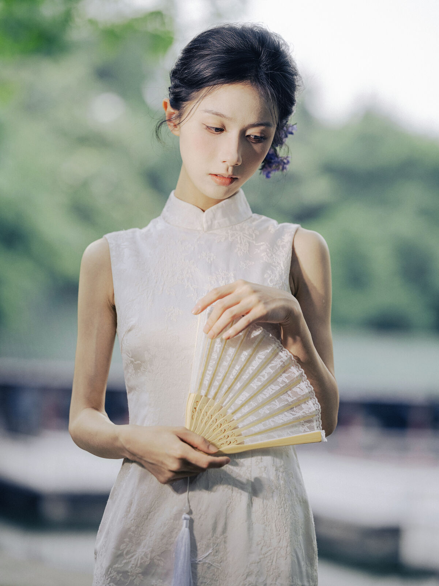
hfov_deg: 17.0
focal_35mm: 87
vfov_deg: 22.5
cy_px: 293
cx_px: 220
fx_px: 1471
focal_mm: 110
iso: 320
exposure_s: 1/500
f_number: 2.5
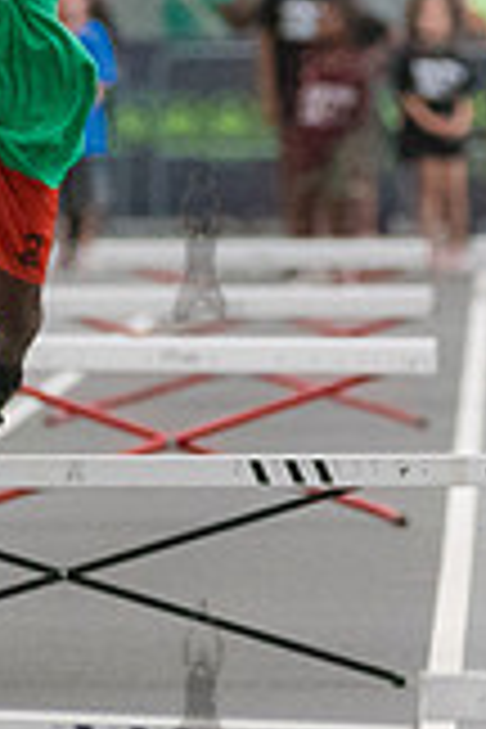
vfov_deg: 2.8
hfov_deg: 1.8
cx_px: 233
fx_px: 15065
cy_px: 105
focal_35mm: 744
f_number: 4
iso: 6400
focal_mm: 155
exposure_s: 1/1600
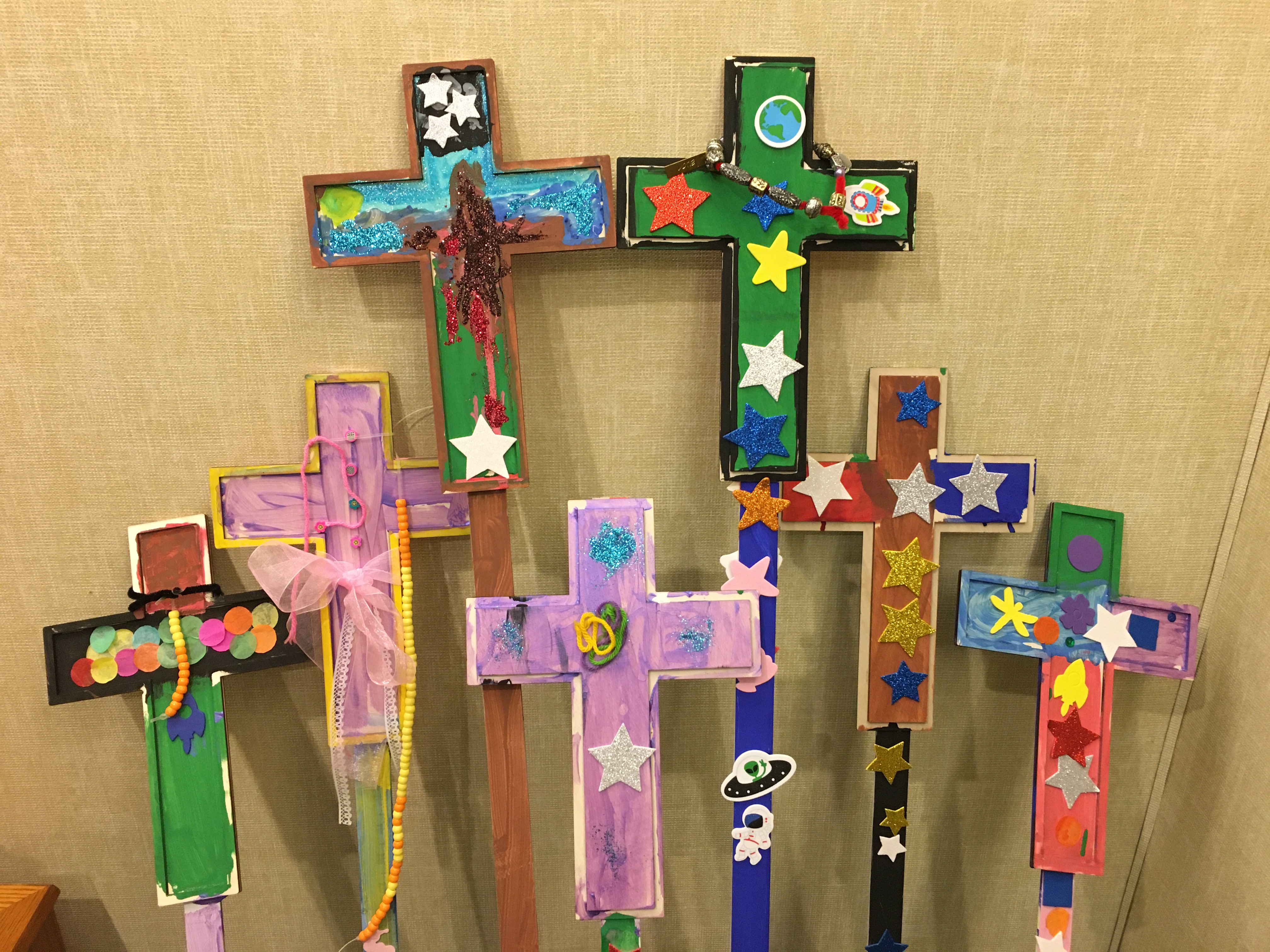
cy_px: 476
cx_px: 635
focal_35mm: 29
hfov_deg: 61.7
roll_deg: -0.7
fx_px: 1064
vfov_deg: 48.2
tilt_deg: -25.4
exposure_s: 1/30
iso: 160
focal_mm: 4.15
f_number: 2.2
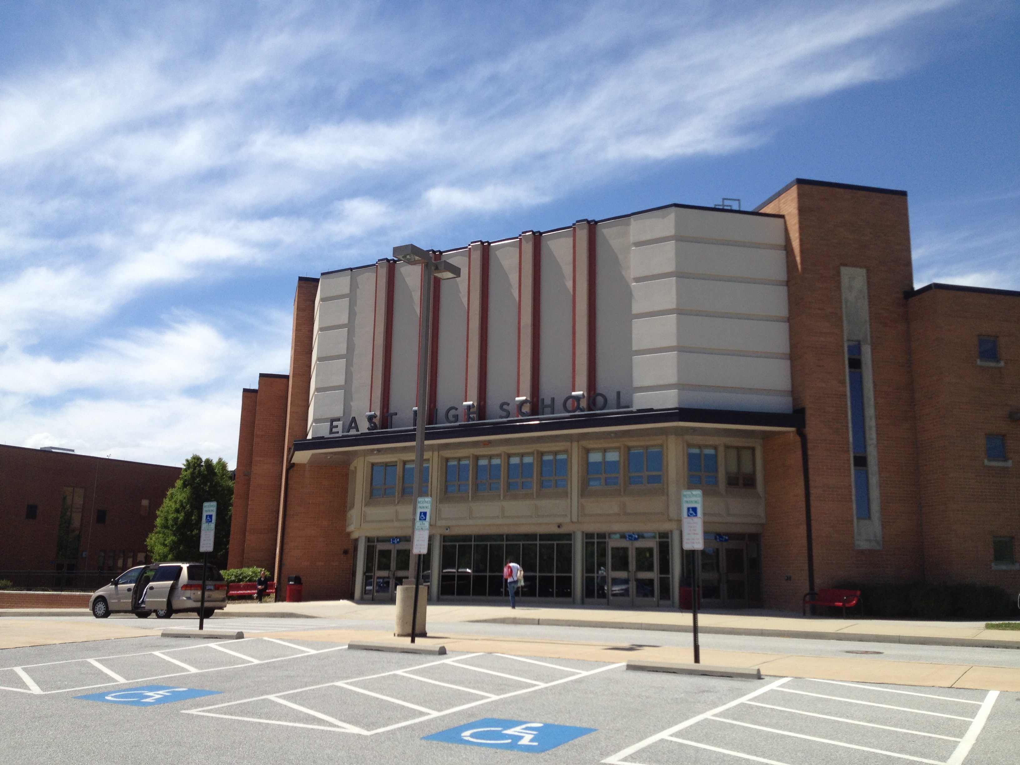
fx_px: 1031
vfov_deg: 40.7
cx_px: 510
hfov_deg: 52.6
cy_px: 382
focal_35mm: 35
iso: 50
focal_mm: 4.28
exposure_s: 1/2208
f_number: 2.4
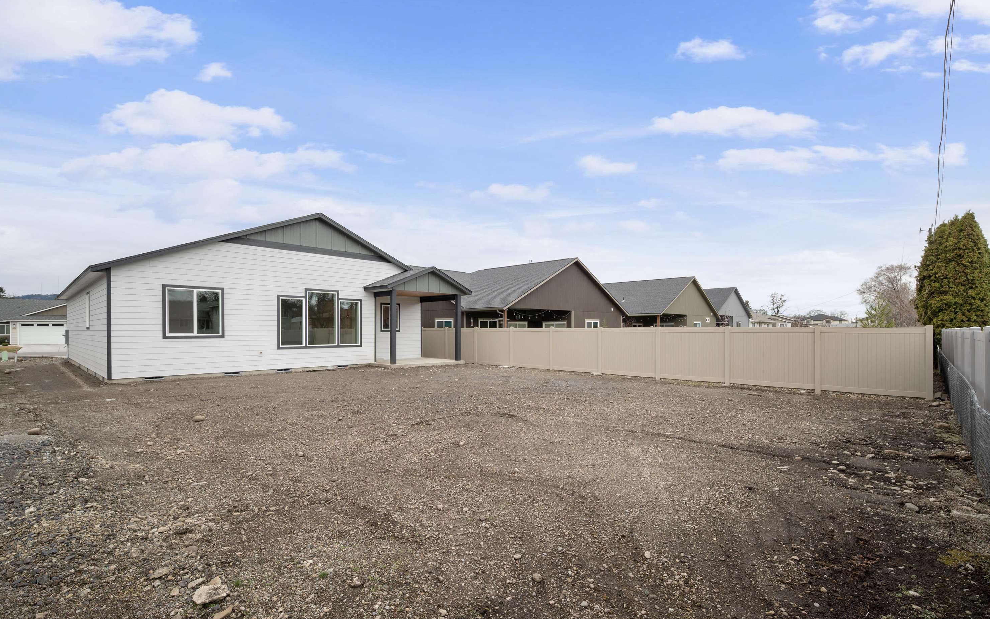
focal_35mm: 17
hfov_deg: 94.4
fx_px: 459
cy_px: 322
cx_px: 504
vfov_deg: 68.0
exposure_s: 1/13
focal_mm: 16
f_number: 8
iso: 100
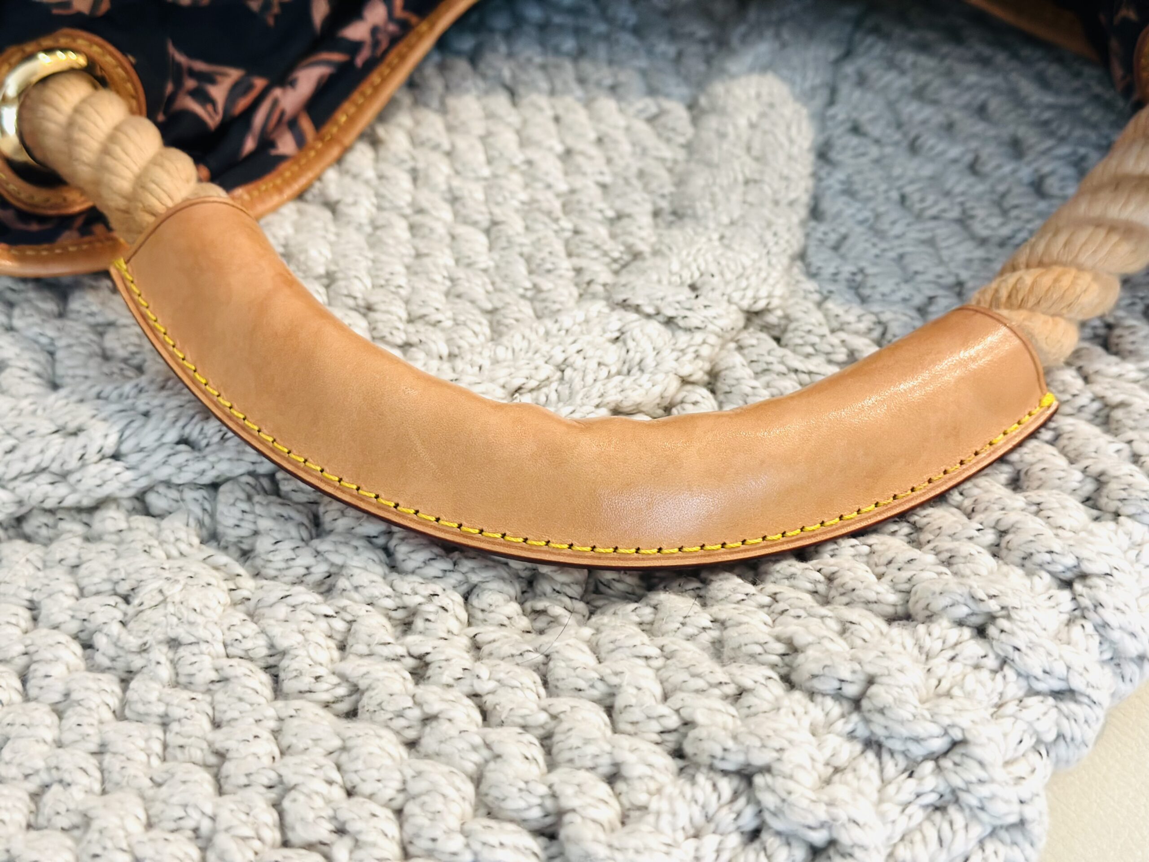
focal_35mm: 48
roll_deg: +2.3
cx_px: 574
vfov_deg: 30.3
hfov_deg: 39.7
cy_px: 431
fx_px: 1593
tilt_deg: -39.6
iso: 250
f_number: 1.78
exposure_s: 1/60
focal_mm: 6.86
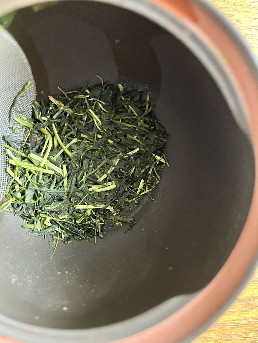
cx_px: 129
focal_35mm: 26
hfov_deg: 53.1
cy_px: 172
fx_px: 258
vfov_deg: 67.3
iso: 640
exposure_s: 1/37
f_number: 1.6
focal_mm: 5.1
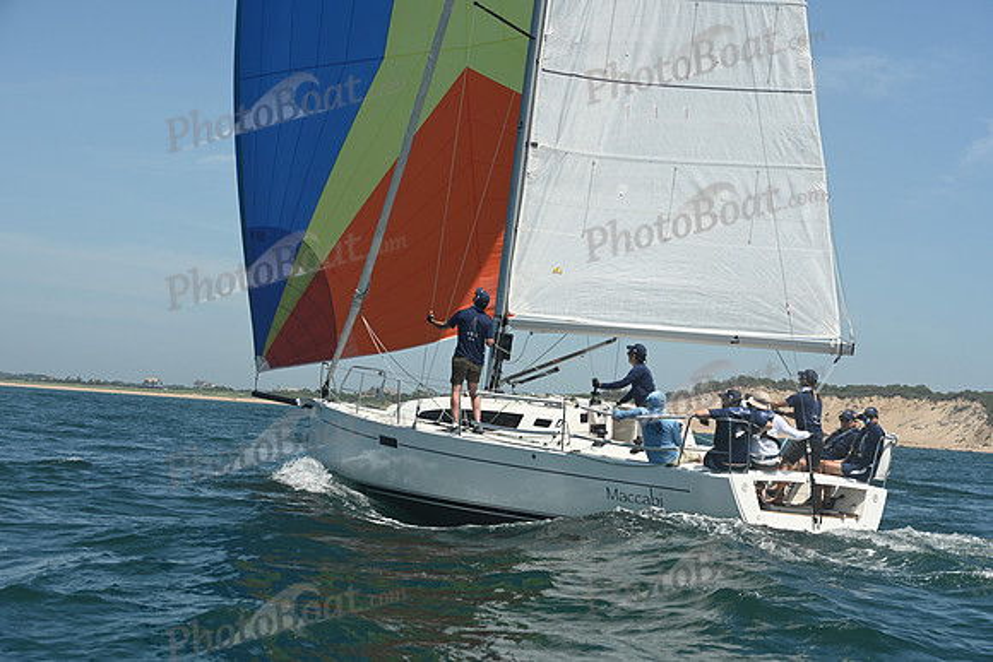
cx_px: 496
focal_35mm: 70
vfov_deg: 19.5
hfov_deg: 28.8
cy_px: 331
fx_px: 1931
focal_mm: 70
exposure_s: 1/1000
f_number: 8
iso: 320
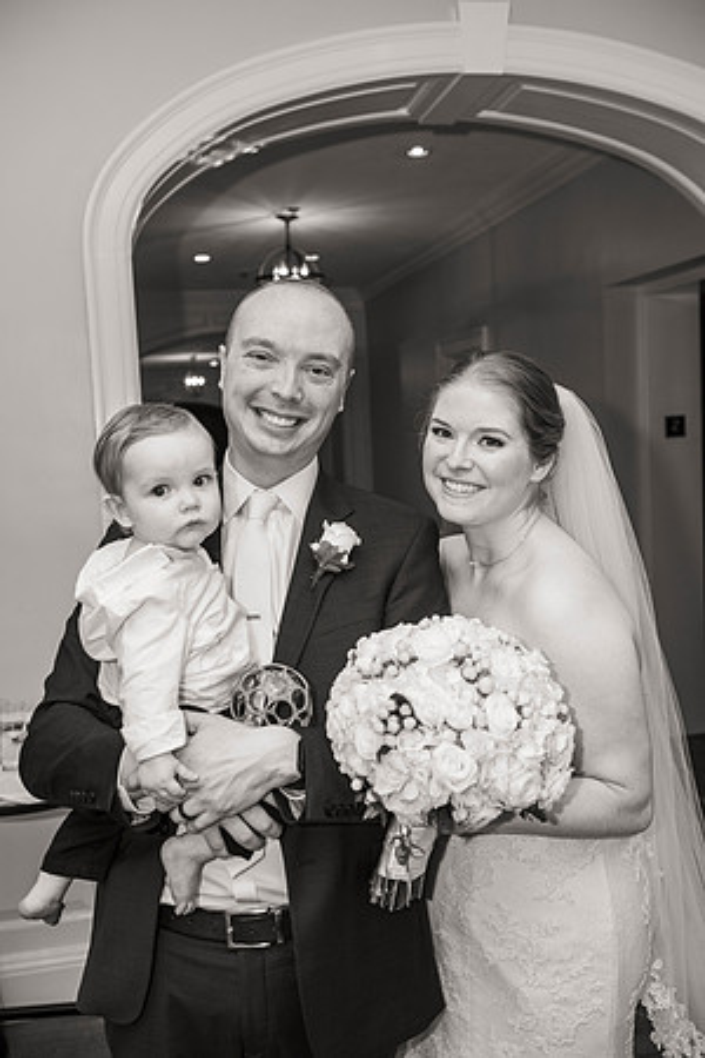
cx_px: 352
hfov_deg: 35.1
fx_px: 1116
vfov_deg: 50.7
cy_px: 529
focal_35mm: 38
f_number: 4
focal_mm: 38
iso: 800
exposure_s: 1/160
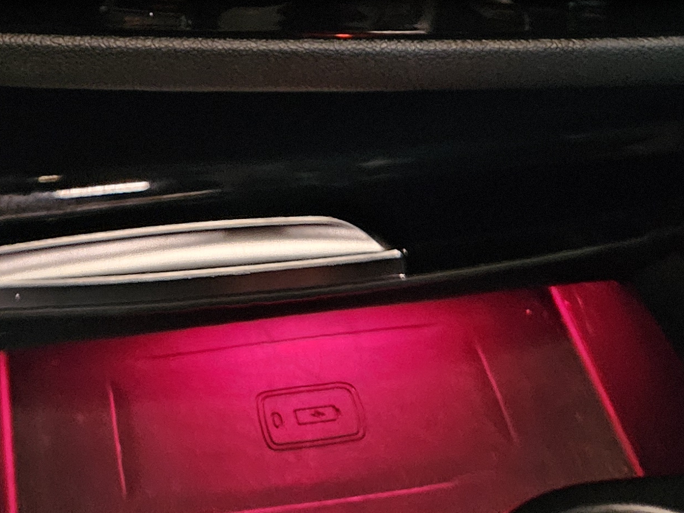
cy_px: -303
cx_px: 213
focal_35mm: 74
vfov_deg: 17.5
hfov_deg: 26.1
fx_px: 1462
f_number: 1.8
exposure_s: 1/16.3
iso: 1250
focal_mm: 5.4
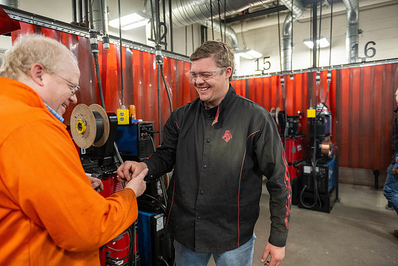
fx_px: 265
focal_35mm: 24
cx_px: 199
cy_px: 133
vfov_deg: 53.2
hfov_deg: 73.7
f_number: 2.8
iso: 2500
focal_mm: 24
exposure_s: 1/640
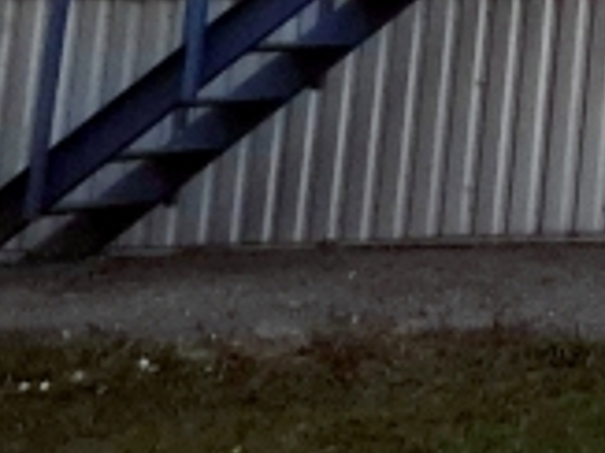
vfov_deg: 9.5
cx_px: 1433
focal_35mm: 141
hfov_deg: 11.6
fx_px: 2463
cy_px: -576
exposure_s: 1/17
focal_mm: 5.4
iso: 1250
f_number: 1.8
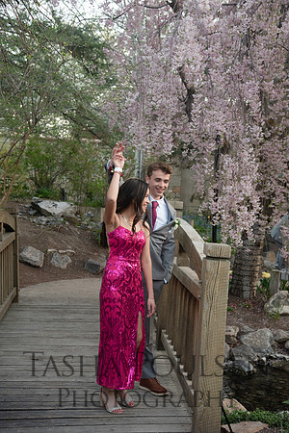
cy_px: 216
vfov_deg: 38.2
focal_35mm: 52
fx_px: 626
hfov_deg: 26.0
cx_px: 144
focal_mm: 52
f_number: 5.6
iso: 800
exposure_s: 1/125
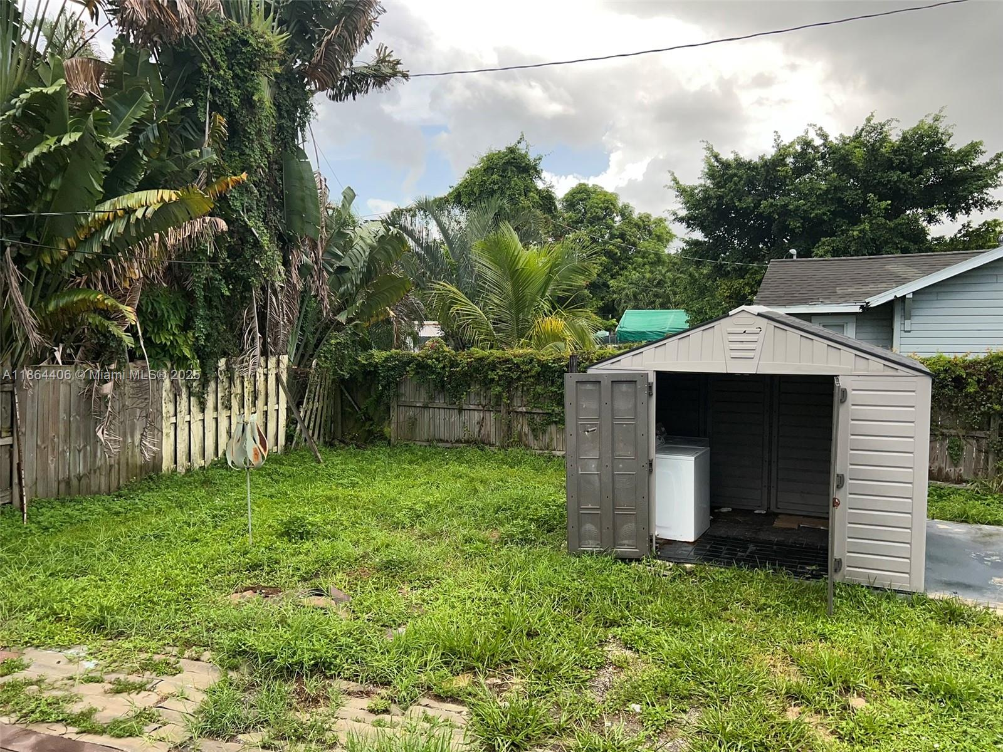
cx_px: 502
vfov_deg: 53.1
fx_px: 753
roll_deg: +0.5
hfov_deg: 67.3
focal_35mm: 26
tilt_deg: -5.6
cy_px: 376
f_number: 1.5
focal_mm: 5.7
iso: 32
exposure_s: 1/2571
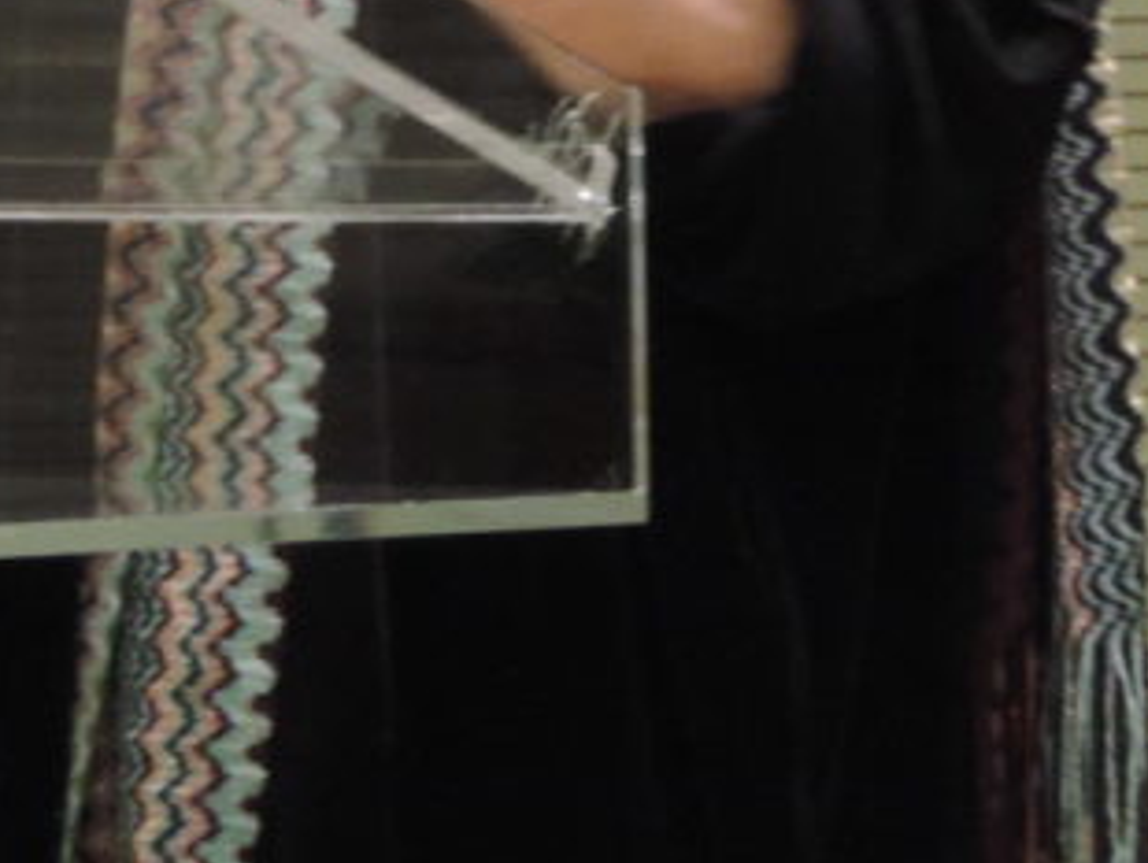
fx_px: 20279
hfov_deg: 3.2
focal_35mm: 611
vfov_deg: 2.4
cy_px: -437
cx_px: -222
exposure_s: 1/30
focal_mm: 33
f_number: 4.6
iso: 800
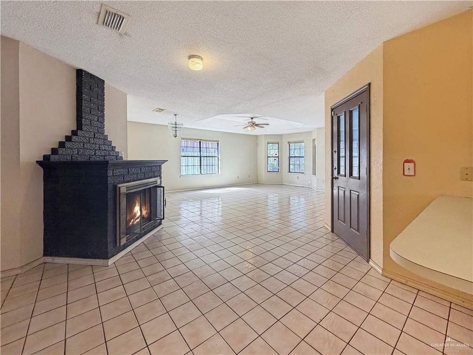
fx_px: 191
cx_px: 236
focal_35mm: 14
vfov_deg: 85.7
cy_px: 178
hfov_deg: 102.1
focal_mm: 2.22
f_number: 2.2
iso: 250
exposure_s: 1/120
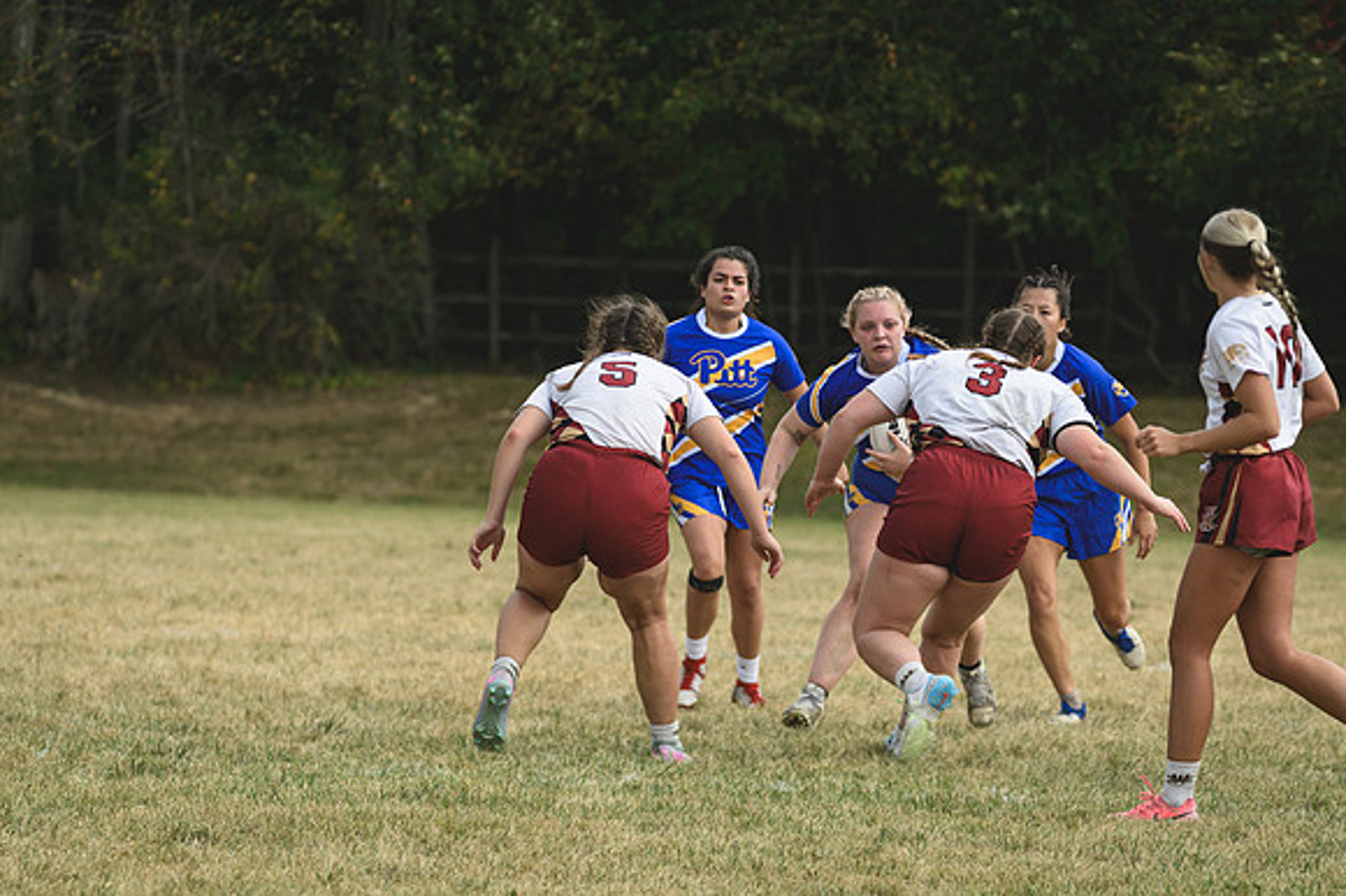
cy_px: 448
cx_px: 673
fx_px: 12331
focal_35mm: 330
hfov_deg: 6.2
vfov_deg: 4.2
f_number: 5.3
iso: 360
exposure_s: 1/1000
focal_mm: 220
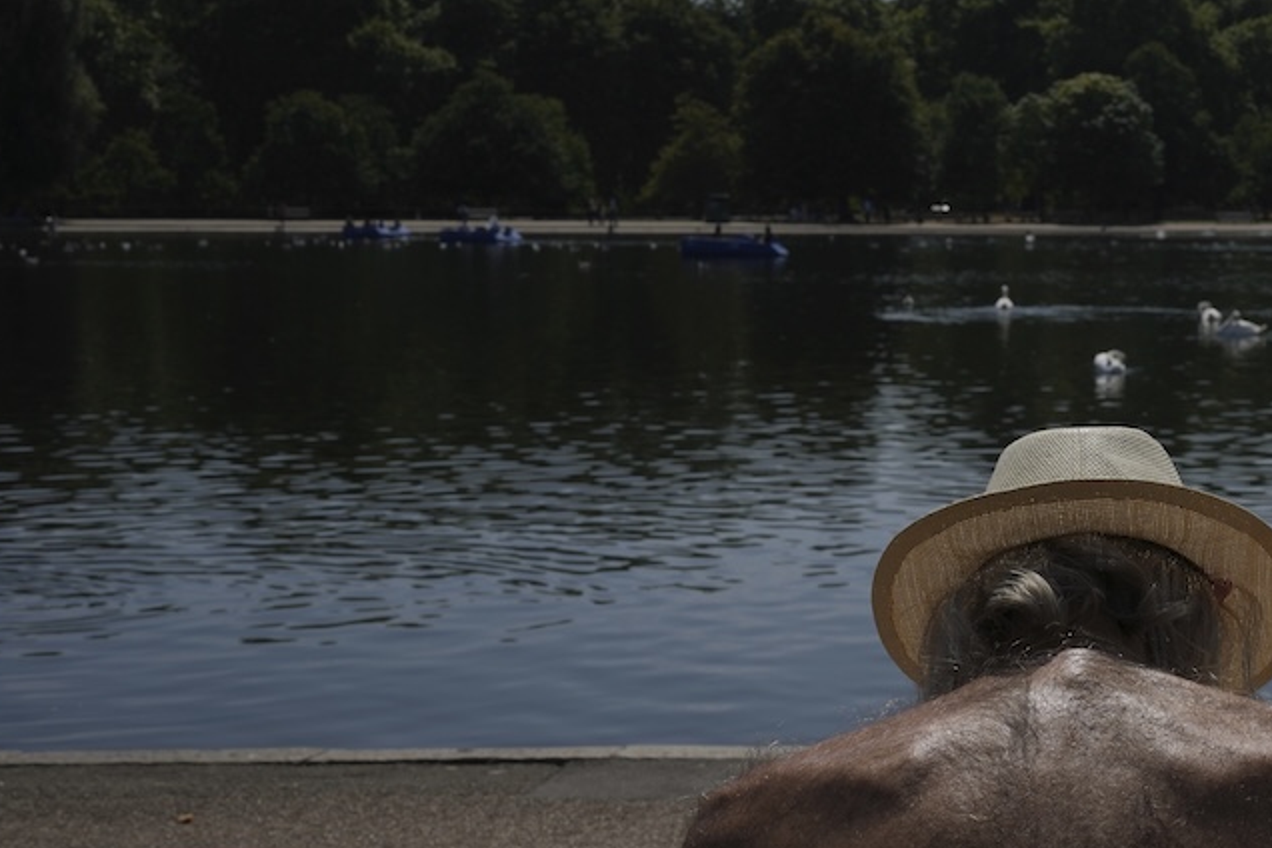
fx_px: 2332
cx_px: 1074
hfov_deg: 29.6
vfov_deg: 20.6
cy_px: 508
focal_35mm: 66
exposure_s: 1/1250
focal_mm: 35
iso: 100
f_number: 9
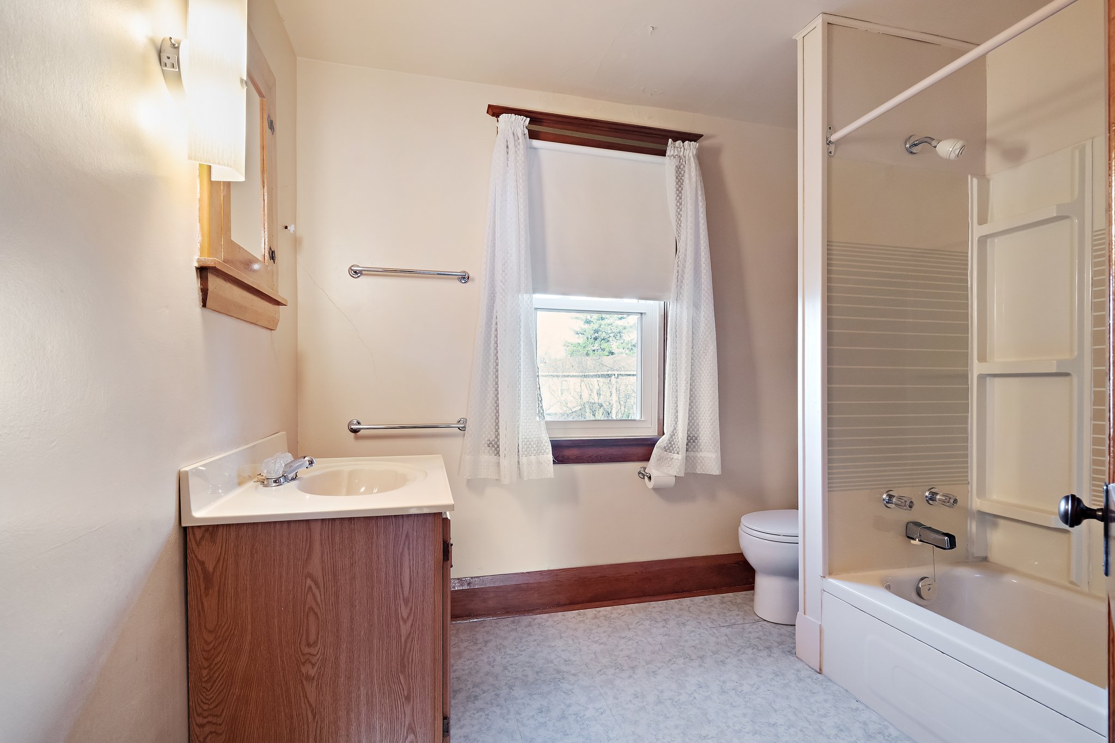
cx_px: 558
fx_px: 495
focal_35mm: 16
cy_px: 372
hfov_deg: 96.7
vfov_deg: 73.7
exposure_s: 1/4
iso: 1600
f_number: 8
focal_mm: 16
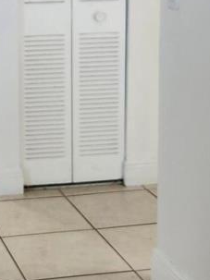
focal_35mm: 91
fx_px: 737
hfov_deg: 15.7
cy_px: 41
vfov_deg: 21.2
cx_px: -26
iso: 200
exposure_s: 1/120
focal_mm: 5.54
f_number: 1.8
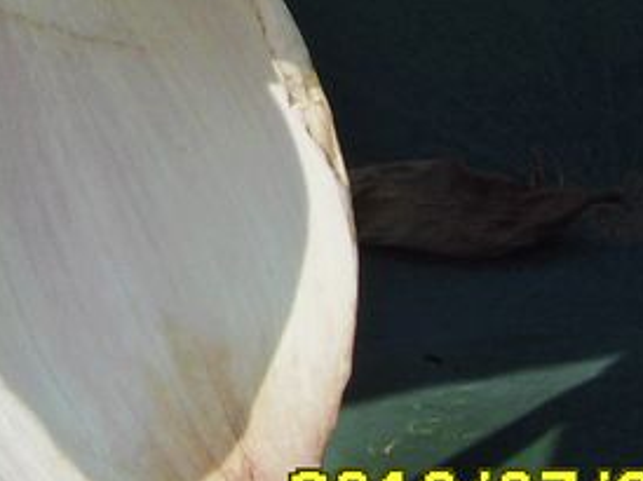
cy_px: -336
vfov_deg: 8.4
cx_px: -188
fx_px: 3174
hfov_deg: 11.3
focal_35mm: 171
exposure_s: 1/350
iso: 80
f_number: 6.2
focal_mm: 6.6
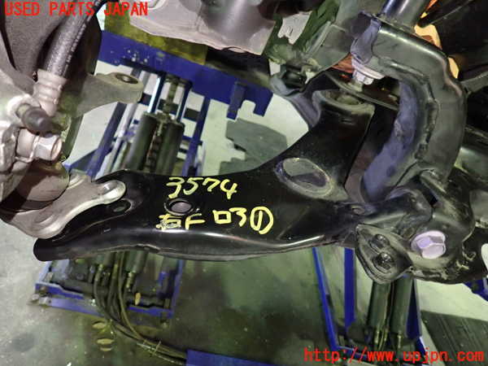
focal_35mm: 25
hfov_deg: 69.4
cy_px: 183
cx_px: 244
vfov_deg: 54.9
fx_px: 352
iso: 800
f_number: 2
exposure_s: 1/25
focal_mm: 4.5
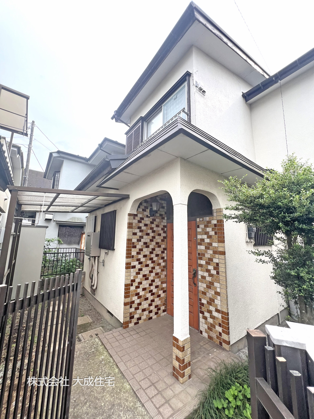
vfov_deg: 106.2
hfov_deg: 89.9
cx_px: 157
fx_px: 157
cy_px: 210
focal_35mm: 13
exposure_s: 1/247
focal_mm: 1.57
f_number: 1.8
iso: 32
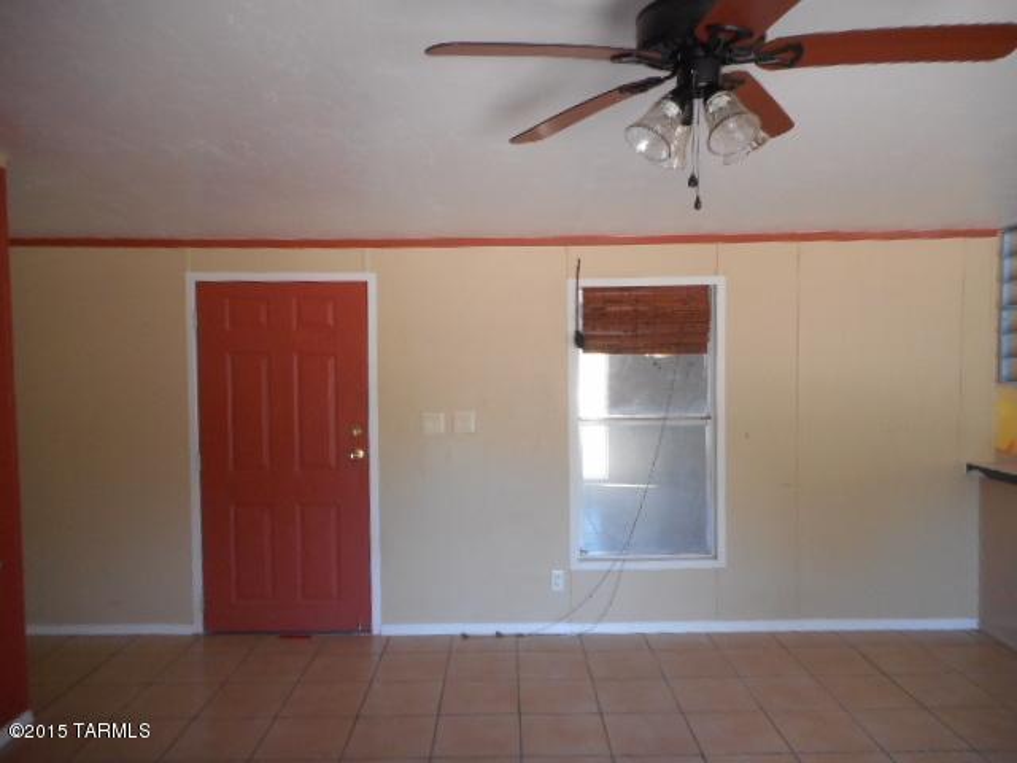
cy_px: 382
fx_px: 734
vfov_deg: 54.9
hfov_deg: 69.4
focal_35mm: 25
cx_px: 508
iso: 220
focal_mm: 4.5
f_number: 3.7
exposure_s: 1/30
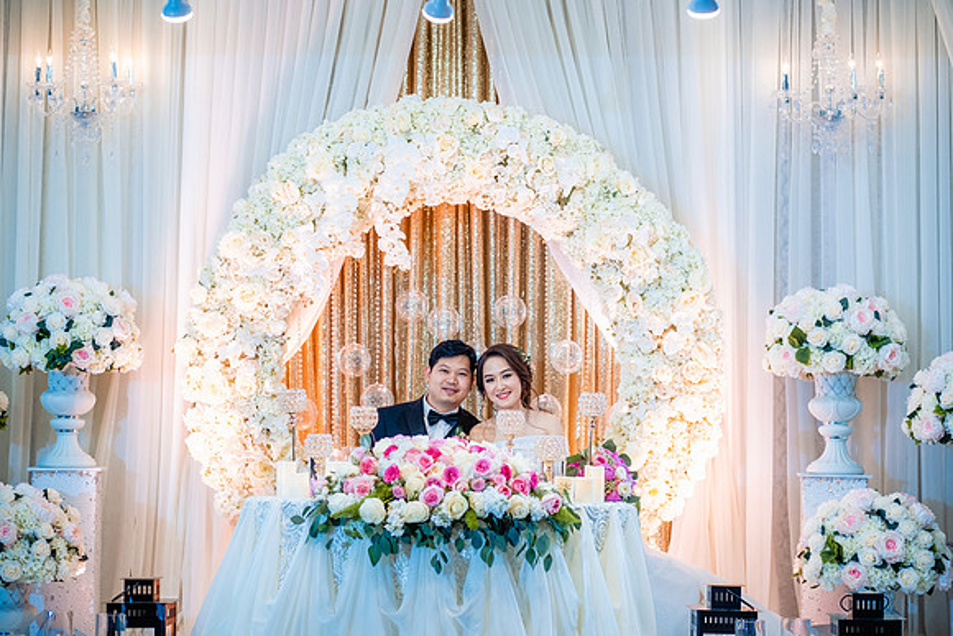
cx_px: 476
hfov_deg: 23.1
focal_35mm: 88
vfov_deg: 15.5
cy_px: 303
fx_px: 2332
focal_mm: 56
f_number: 2
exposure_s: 1/200
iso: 640
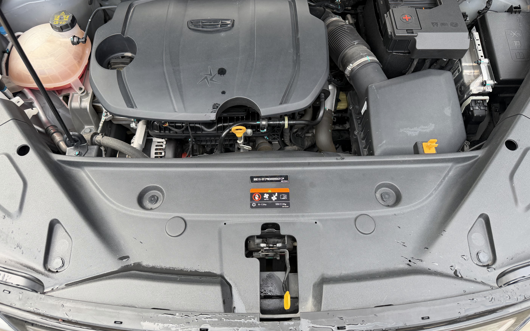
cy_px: 140
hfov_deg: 70.4
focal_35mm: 26
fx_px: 376
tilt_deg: -59.5
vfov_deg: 47.4
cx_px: 264
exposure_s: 1/310
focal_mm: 6.76
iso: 80
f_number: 1.78
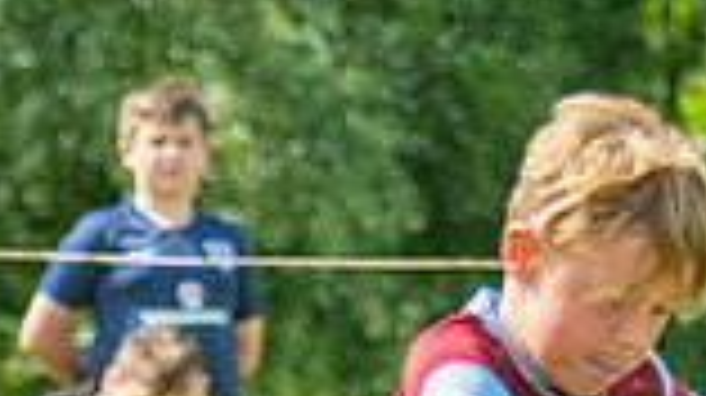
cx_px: 180
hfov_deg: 3.6
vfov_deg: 2.0
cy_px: 621
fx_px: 11223
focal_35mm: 600
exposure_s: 1/1600
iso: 250
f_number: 3.2
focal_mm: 80
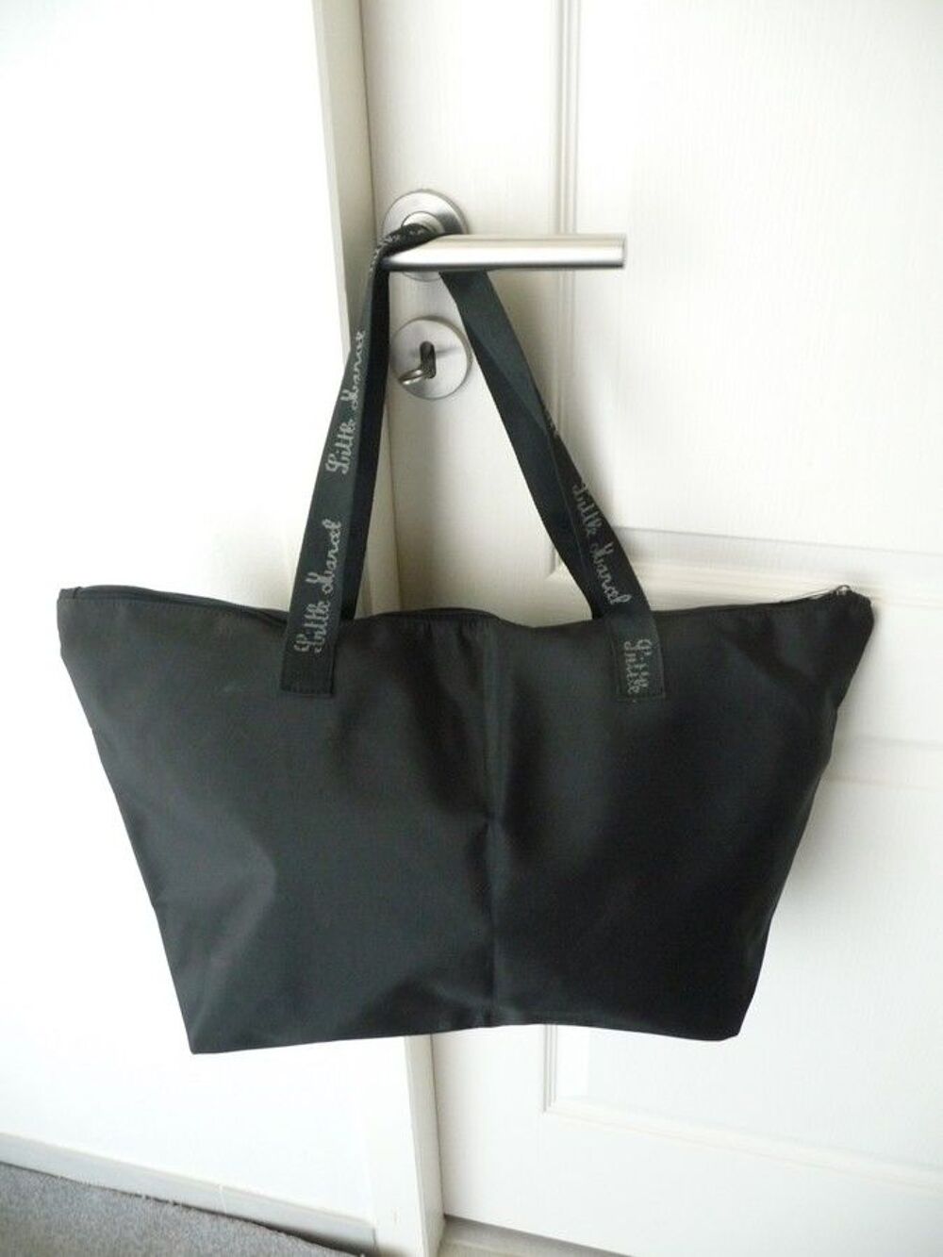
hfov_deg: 49.8
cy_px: 628
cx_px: 472
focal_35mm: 28
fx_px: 1017
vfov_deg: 63.4
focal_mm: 4.7
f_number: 3.3
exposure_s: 1/8
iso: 400
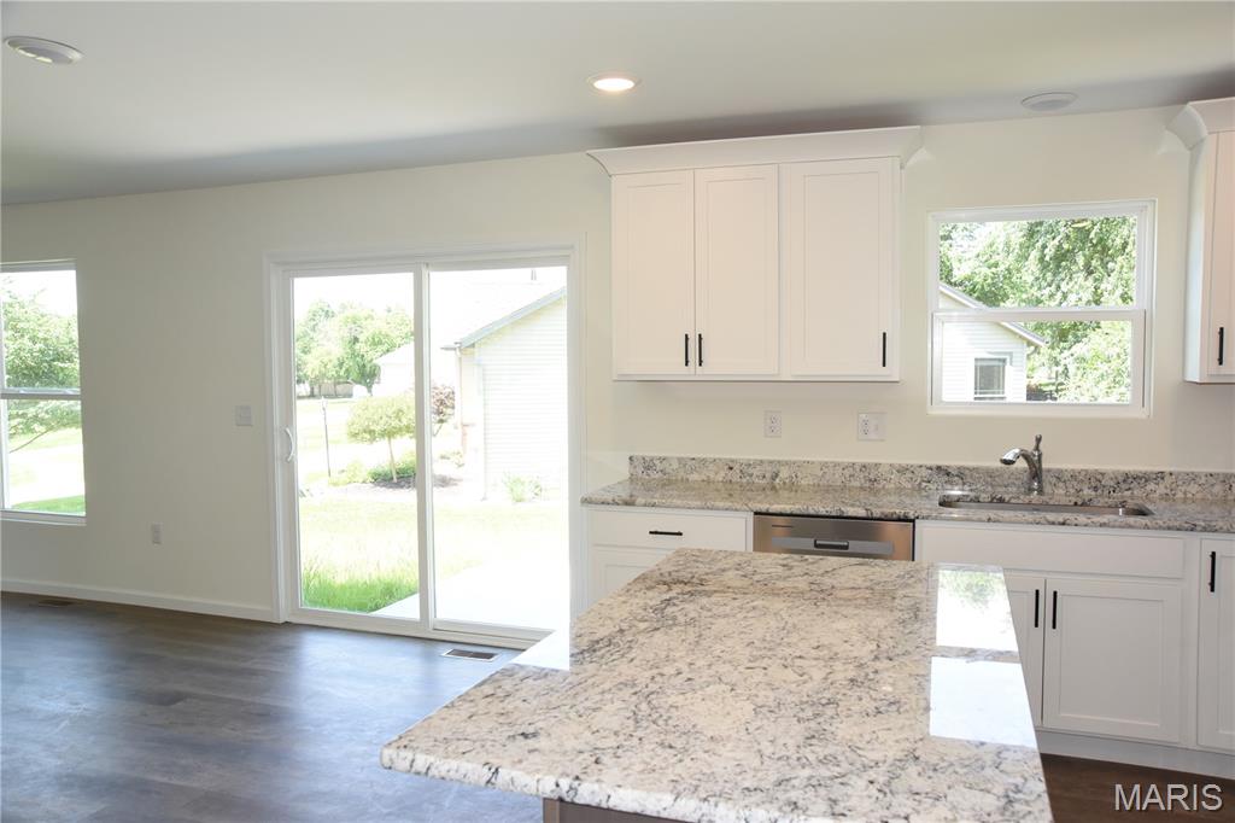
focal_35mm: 28
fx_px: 960
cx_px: 618
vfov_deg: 46.4
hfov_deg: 65.5
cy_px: 412
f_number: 8
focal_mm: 28
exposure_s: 1/250
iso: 2000
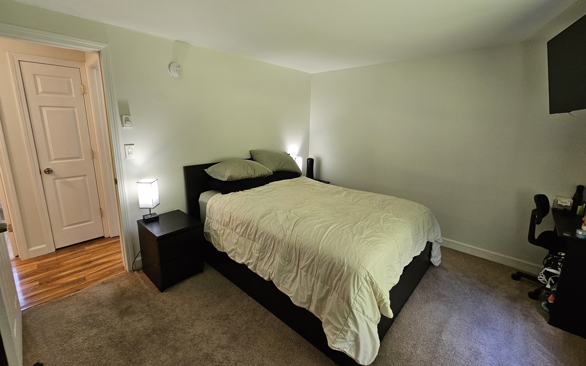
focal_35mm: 14
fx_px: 224
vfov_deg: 78.6
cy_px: 175
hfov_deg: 105.3
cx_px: 292
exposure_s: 1/60
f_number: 2.2
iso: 250
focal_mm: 2.2
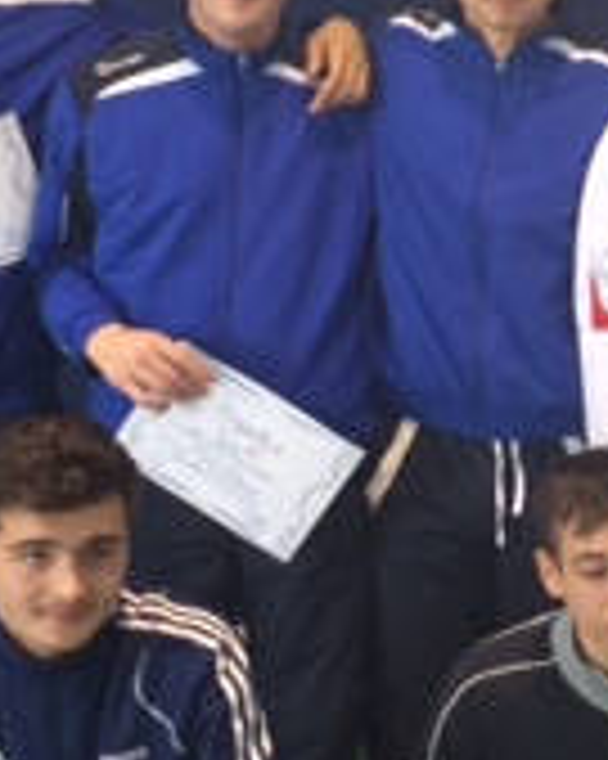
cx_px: 676
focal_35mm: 107
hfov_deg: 14.1
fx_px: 2409
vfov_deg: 18.0
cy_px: 351
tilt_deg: -9.5
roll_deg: -0.2
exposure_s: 1/33
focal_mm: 4.15
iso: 50
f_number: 2.2
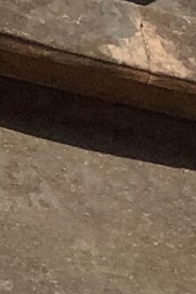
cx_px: -813
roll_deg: +0.4
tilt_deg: -39.5
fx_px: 2042
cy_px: -69
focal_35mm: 250
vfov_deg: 8.1
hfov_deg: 4.6
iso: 25
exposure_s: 1/2398
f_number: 2.4
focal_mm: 3.3
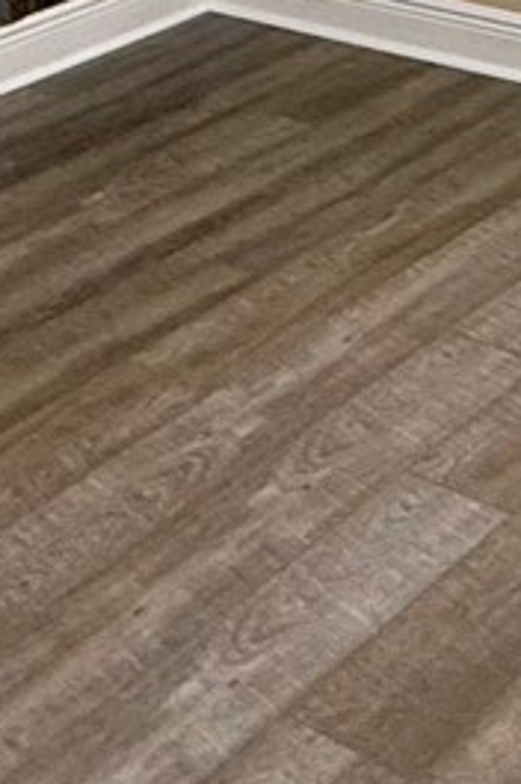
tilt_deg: -2.4
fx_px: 1915
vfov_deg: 19.0
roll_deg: +1.6
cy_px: -527
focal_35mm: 88
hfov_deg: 15.2
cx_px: 551
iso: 250
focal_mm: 2.22
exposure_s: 1/60
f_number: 2.2
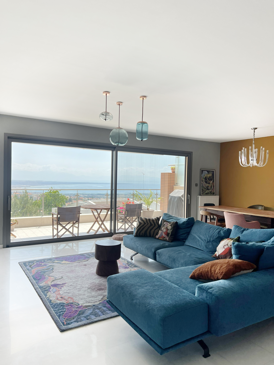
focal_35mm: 26
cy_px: 182
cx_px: 137
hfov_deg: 53.1
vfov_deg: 67.3
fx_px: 274
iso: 50
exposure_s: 1/873
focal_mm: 5.7
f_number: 1.5
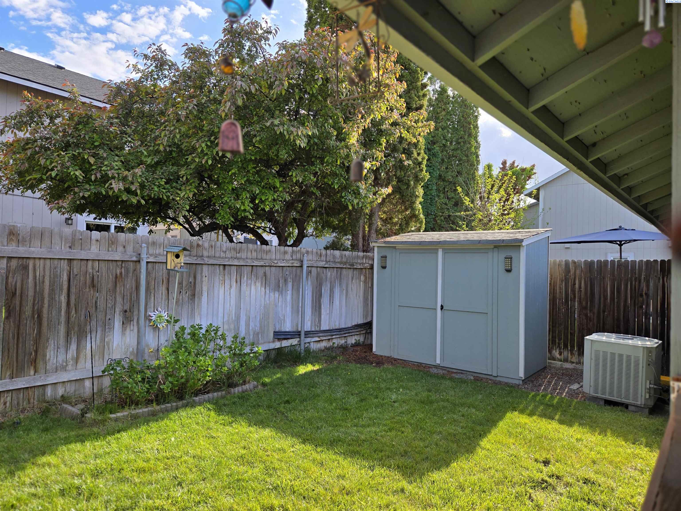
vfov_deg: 58.9
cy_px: 256
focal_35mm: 23
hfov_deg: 73.9
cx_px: 340
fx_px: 452
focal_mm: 5.4
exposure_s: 1/771
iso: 25
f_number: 1.8
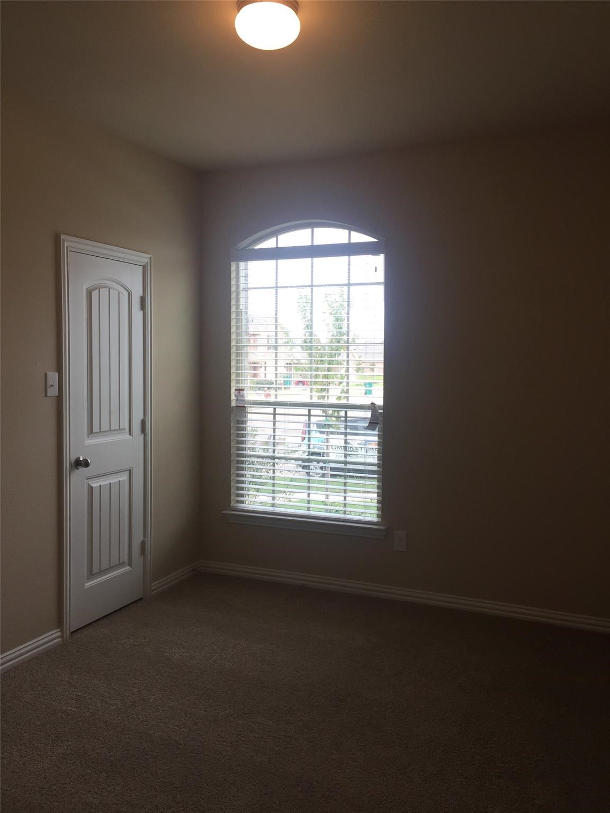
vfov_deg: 61.7
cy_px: 406
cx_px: 305
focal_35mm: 29
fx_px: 681
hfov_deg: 48.2
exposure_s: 1/120
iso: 32
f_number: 2.2
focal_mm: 4.15
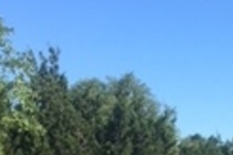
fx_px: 570
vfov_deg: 14.4
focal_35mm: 88
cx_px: 219
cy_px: 238
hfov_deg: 22.4
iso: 25
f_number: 2.2
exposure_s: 1/999
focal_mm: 4.15
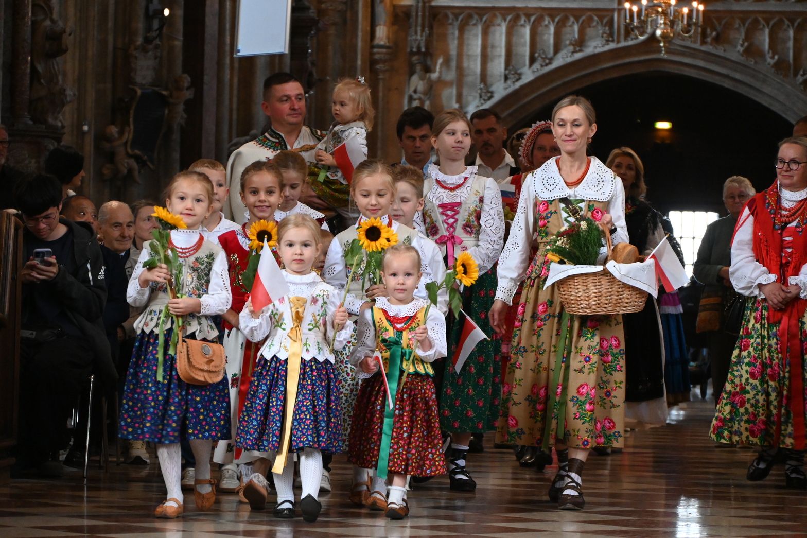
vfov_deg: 10.8
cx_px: 404
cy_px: 269
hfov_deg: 16.1
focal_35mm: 128
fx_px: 2858
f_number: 5.3
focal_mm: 85
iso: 3200
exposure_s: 1/60
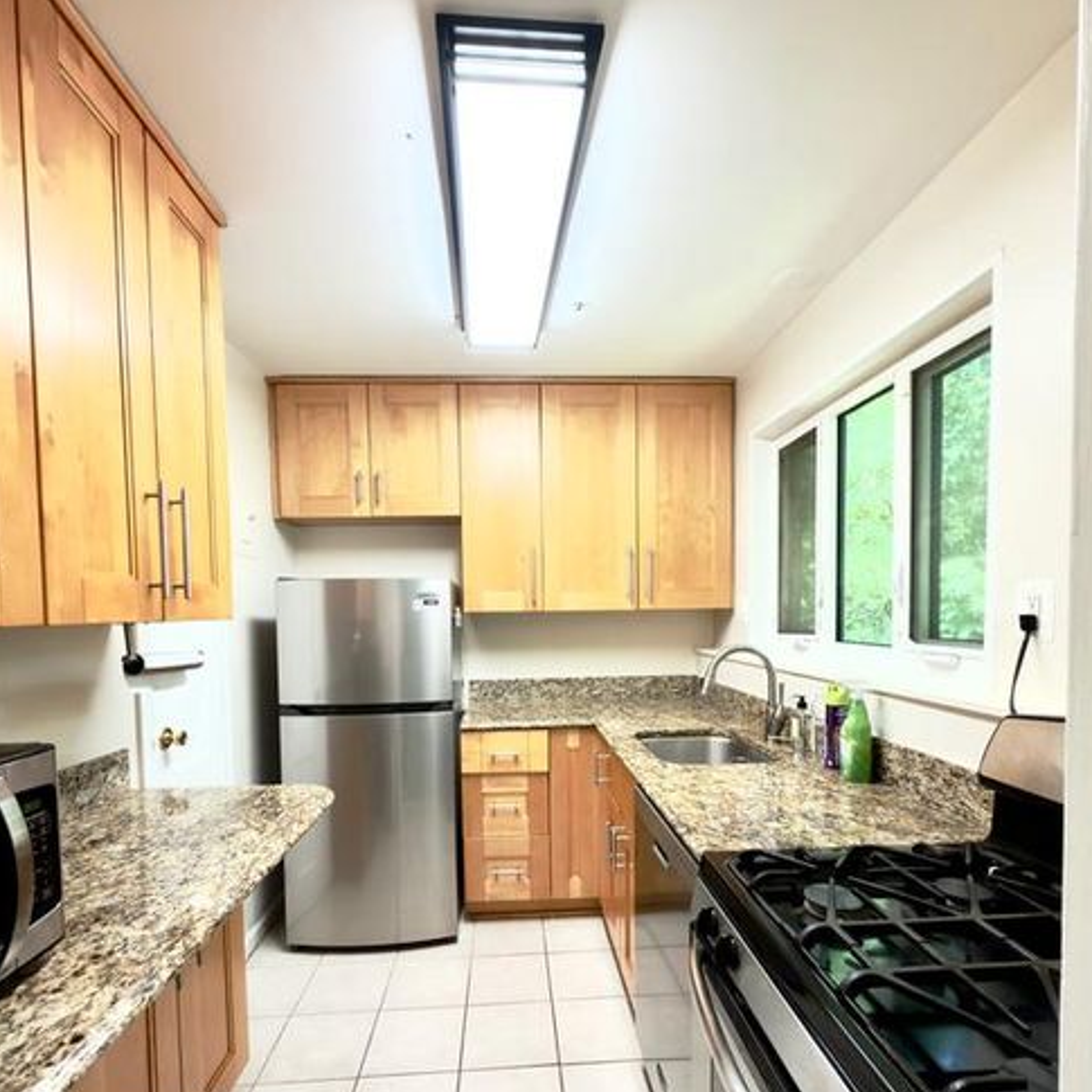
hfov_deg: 84.0
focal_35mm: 17
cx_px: 538
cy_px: 638
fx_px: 607
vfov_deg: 83.2
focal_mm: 2.22
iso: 80
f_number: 2.2
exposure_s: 1/40
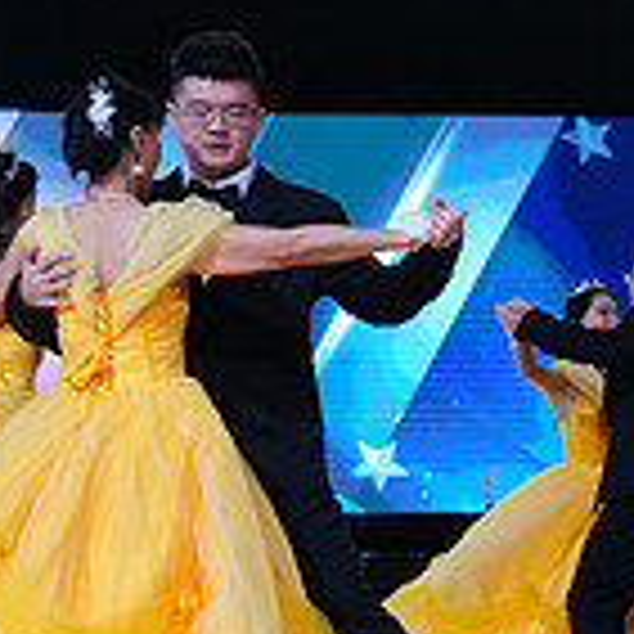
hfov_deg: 11.8
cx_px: 1241
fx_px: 2756
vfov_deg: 13.1
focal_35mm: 133
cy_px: 411
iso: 1250
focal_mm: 38
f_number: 4
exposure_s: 1/500
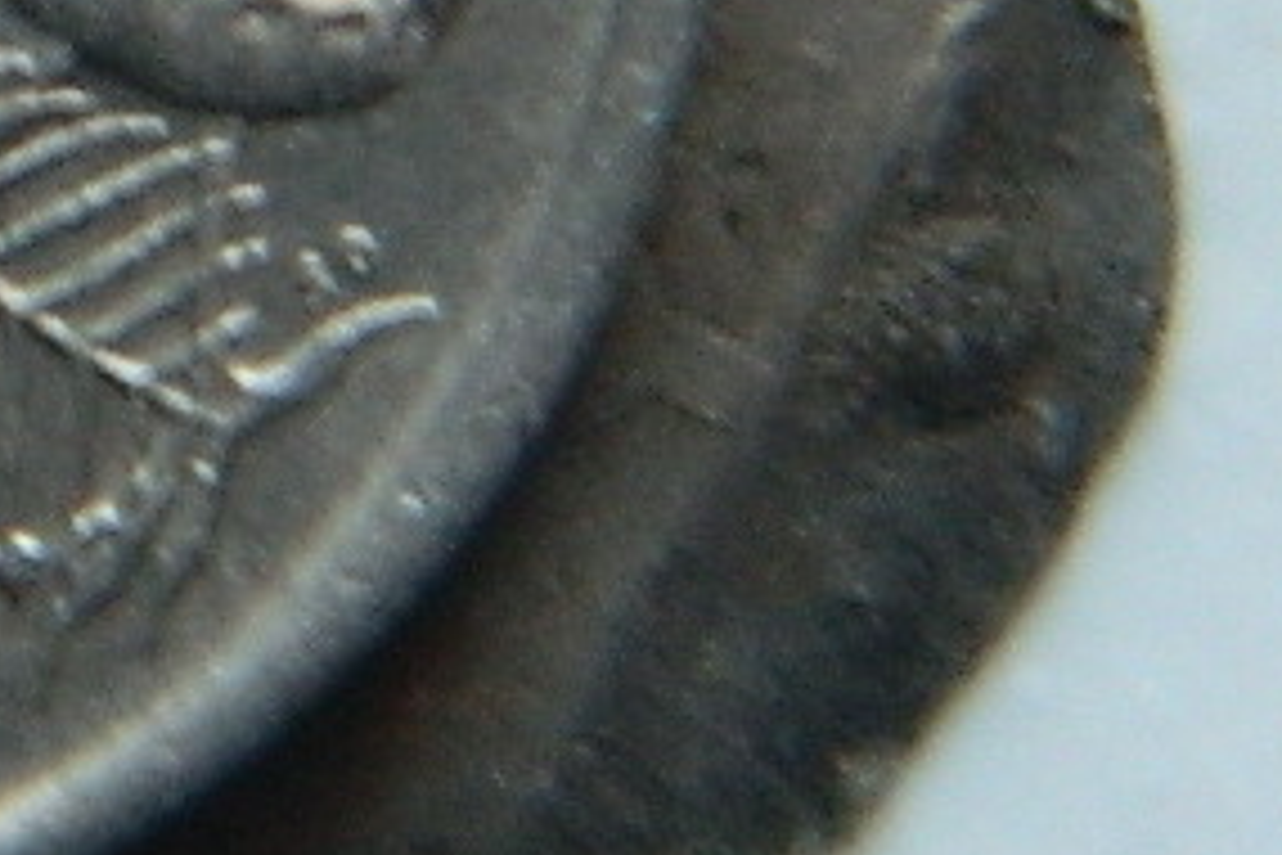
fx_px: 13709
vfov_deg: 3.6
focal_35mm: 385
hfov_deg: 5.3
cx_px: -526
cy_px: -104
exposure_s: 1/20
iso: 400
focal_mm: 18.6
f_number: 4.5
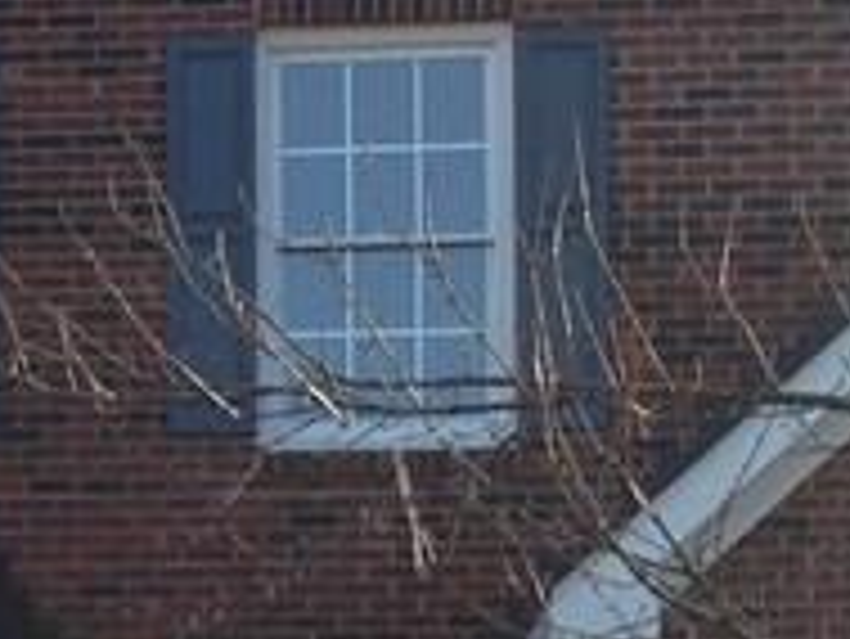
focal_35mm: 179
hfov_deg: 10.9
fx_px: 4398
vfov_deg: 8.1
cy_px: 1004
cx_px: -121
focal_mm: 4.12
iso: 50
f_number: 2.4
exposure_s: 1/427
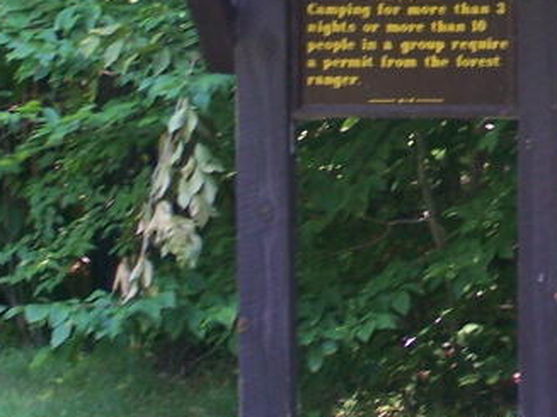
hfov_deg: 9.0
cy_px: -75
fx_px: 3474
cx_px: 799
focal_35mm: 216
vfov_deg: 6.8
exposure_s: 1/40
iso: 140
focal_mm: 11.5
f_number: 3.2
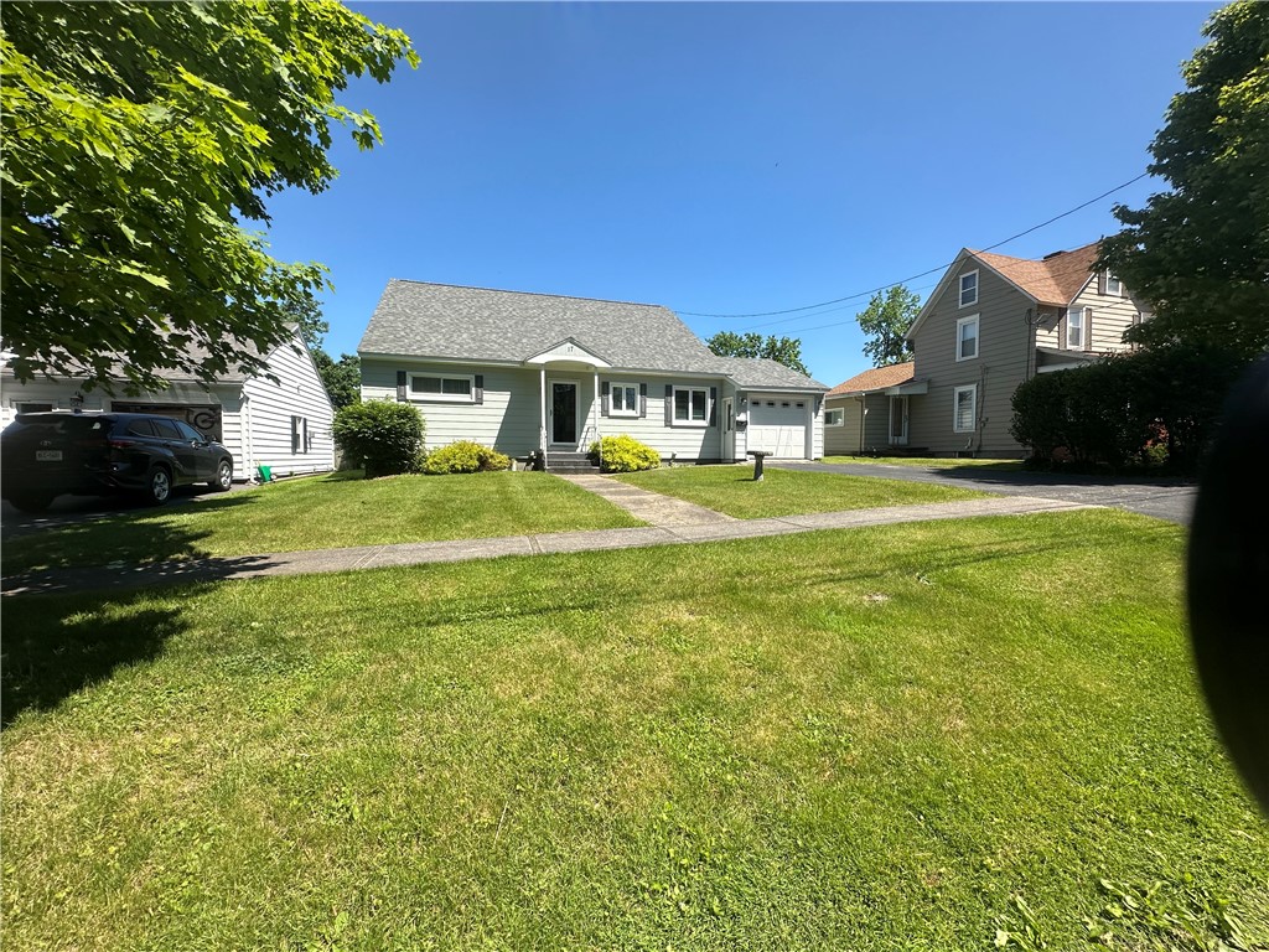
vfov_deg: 85.7
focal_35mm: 14
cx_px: 634
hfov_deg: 102.1
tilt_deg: -1.8
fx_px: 513
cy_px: 476
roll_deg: -0.8
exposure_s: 1/1435
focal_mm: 2.22
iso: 40
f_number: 2.2
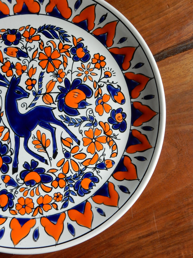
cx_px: 96
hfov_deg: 33.6
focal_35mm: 43
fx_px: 320
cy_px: 129
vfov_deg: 43.9
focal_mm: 7.6
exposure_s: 1/50
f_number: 4.2
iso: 320
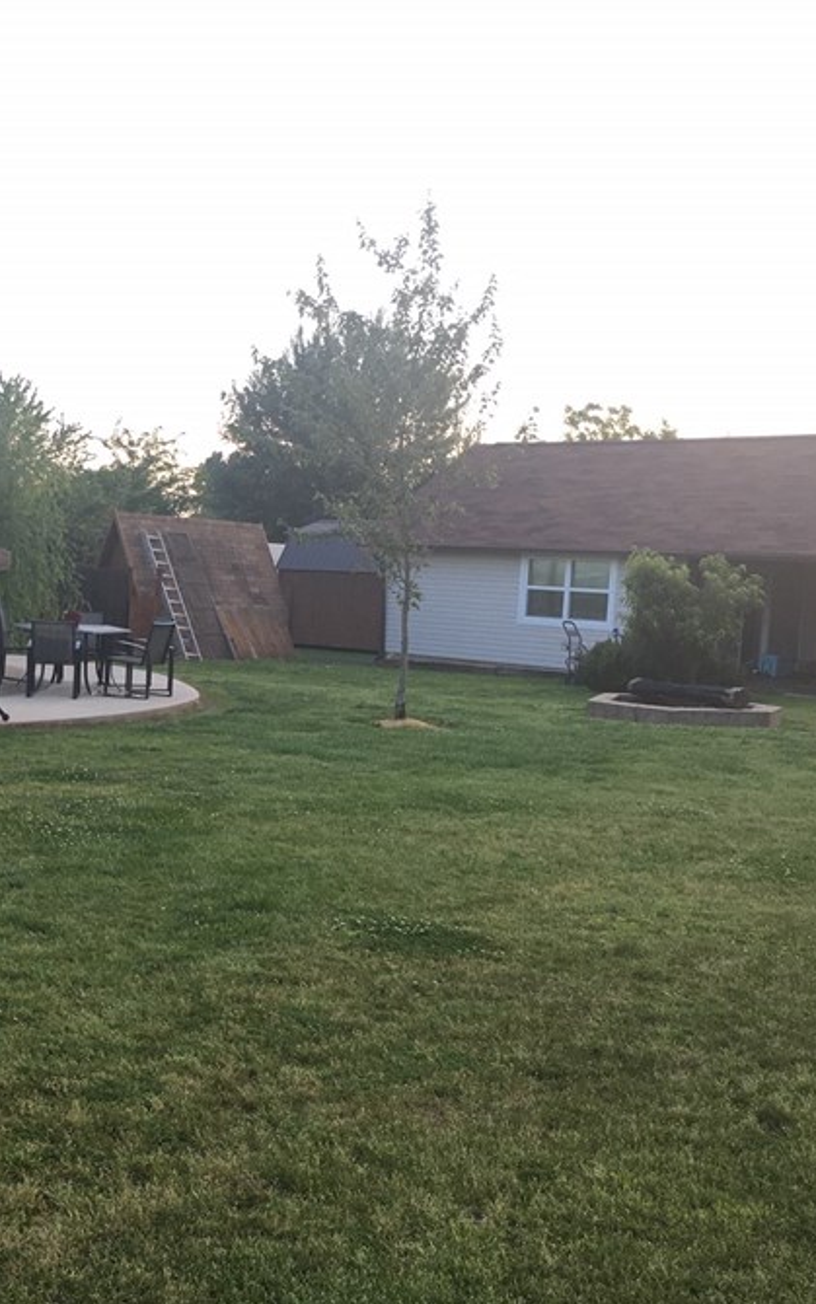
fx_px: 1672
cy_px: 705
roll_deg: -2.8
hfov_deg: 26.2
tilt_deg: -2.8
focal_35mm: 47
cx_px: 29
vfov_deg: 42.6
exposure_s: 1/120
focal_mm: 4.15
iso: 32
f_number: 2.2
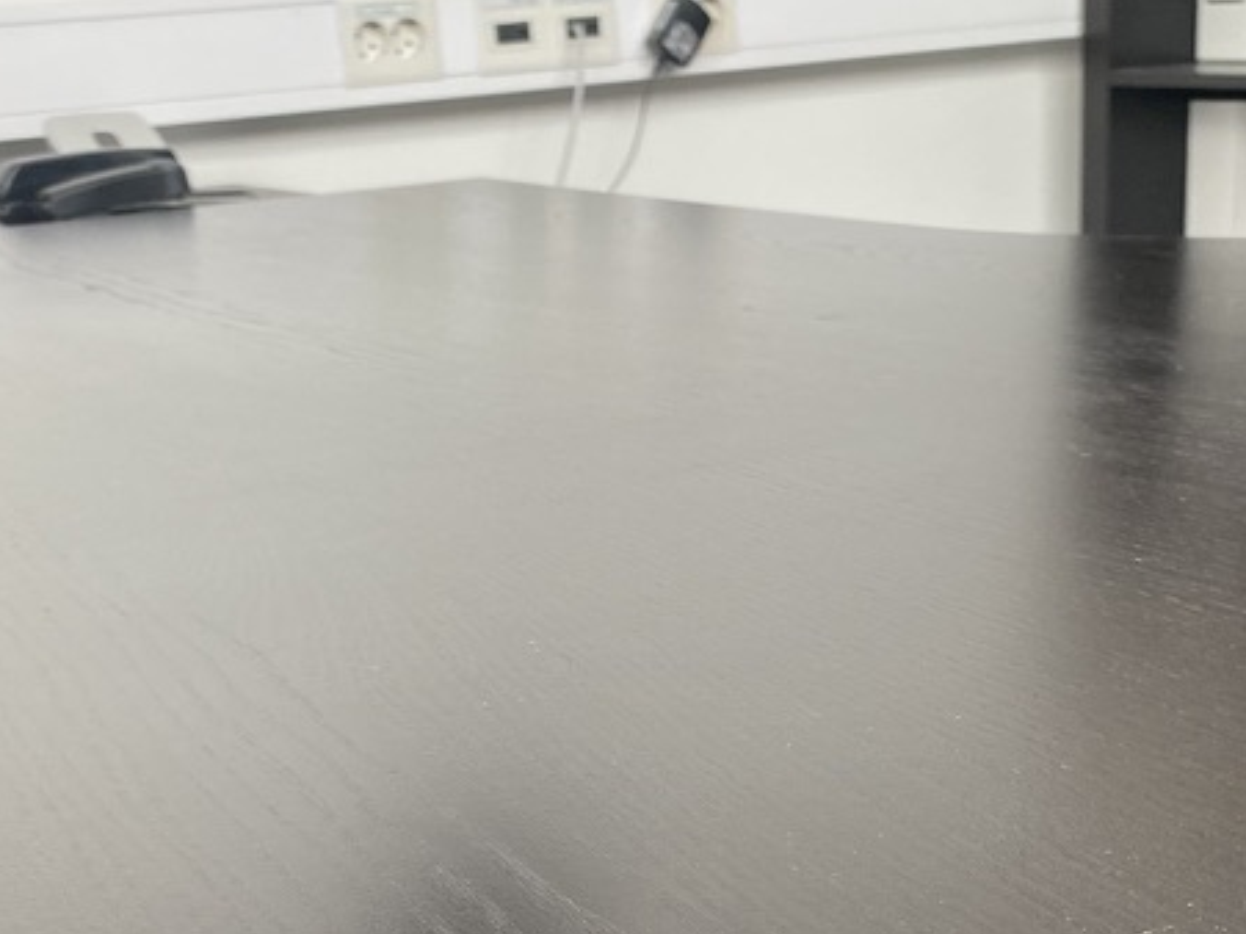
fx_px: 2123
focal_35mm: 59
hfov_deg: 32.7
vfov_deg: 23.8
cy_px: 926
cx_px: 699
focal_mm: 4.25
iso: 80
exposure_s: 1/121
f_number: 1.8
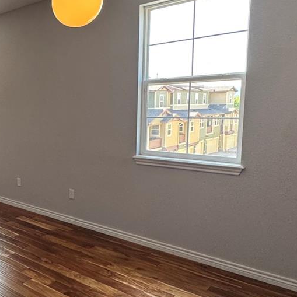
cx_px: -8
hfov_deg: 40.6
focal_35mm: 35
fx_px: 340
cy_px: 144
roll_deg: +1.8
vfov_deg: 47.2
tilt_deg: -6.5
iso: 200
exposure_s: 1/120
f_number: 2.2
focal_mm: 2.22
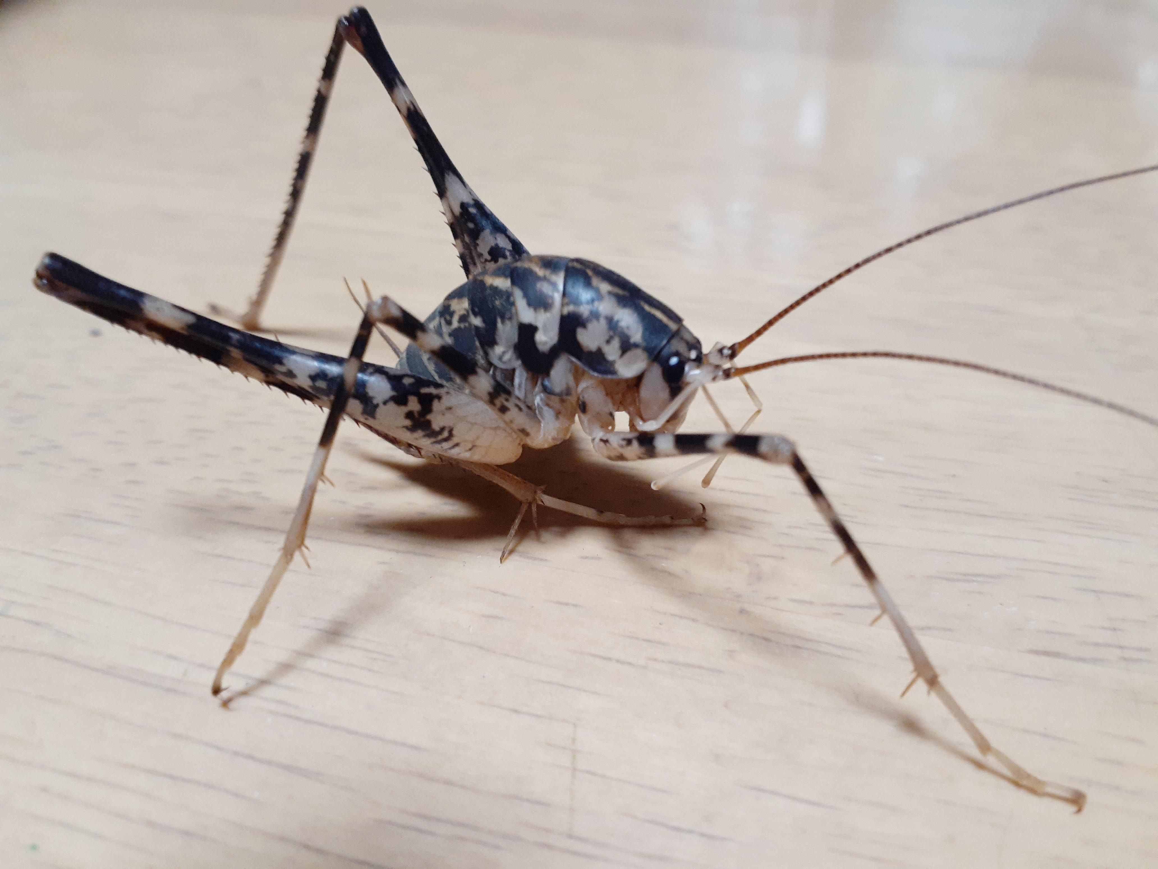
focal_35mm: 27
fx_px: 903
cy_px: 434
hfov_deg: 65.3
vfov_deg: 51.4
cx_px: 579
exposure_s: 1/50
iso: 250
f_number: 1.9
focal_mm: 3.6
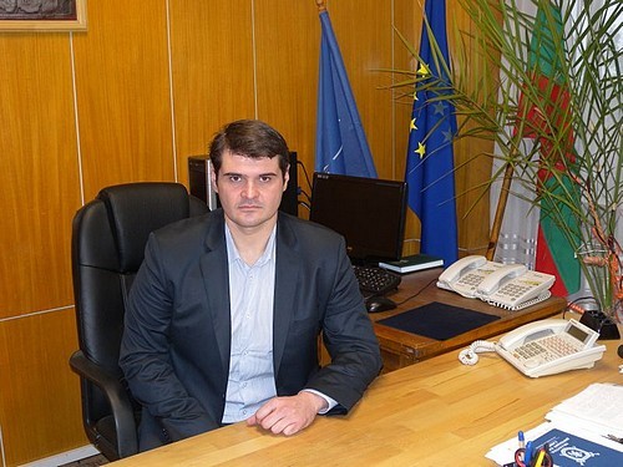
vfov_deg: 34.3
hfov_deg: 44.8
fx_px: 756
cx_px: 312
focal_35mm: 42
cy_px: 234
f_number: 3.3
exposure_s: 1/30
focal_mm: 9
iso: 133
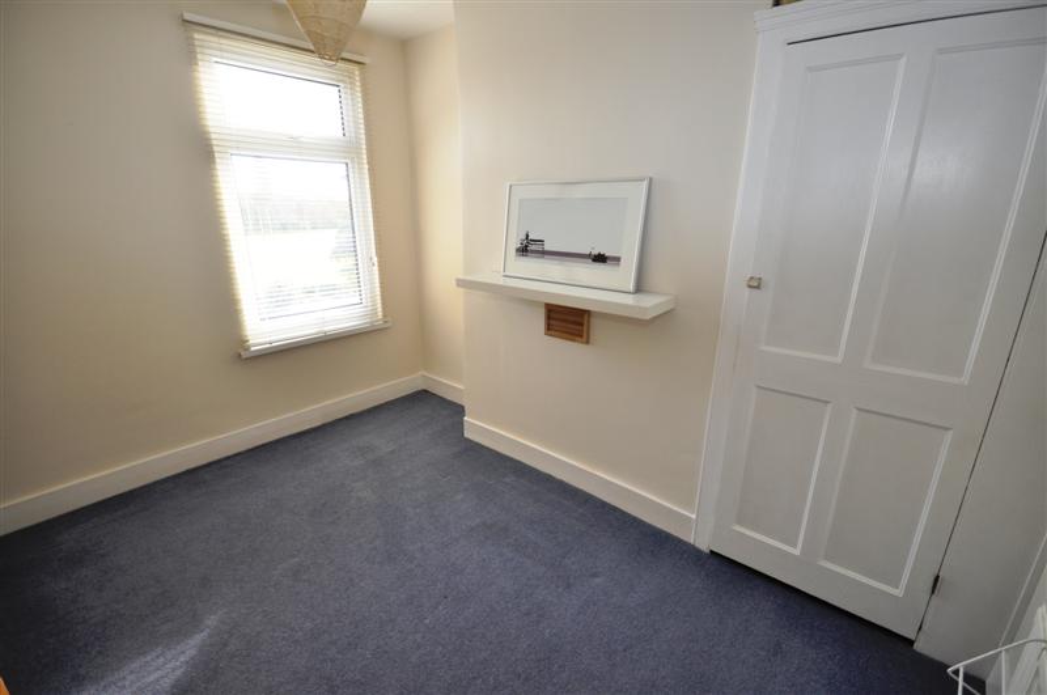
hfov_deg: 100.5
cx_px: 524
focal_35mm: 15
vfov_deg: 77.2
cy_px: 348
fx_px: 436
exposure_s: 1/60
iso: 400
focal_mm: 10
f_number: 4
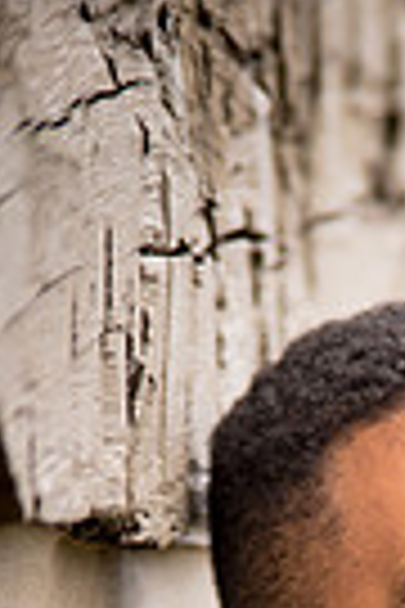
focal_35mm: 669
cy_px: 914
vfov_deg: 3.1
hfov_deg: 2.1
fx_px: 11288
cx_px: 639
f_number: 2.8
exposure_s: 1/40
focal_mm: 200
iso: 200
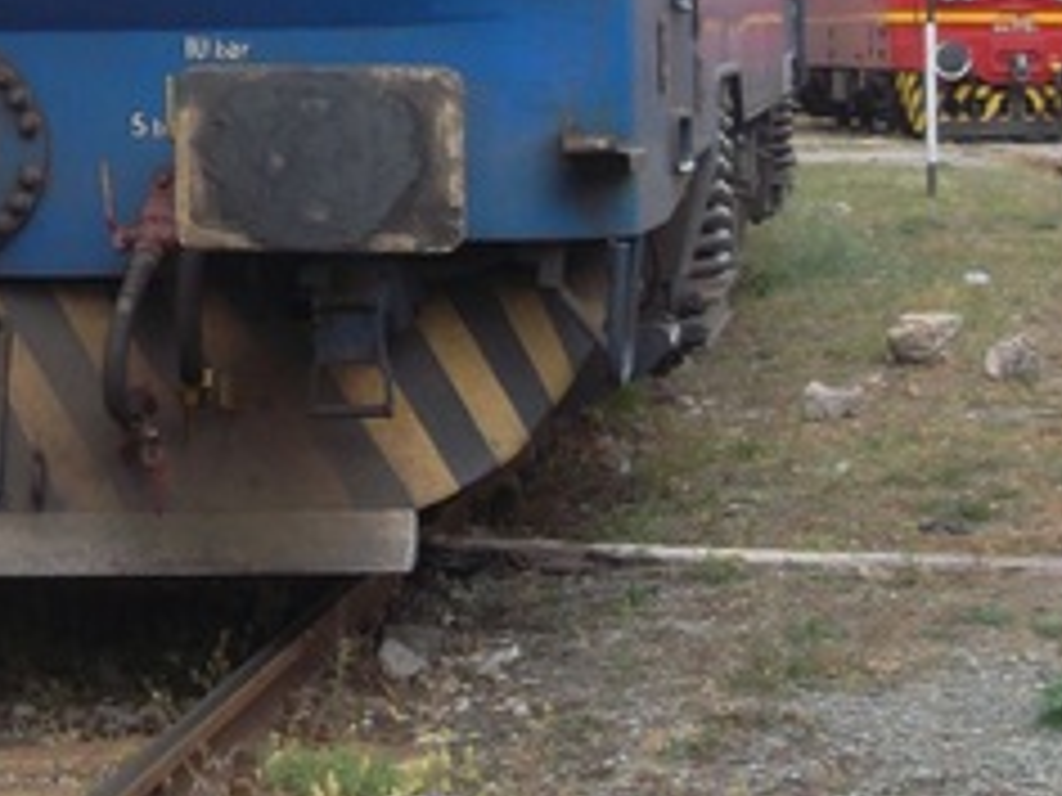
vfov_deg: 9.6
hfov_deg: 13.1
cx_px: 54
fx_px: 4571
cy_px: -513
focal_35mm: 149
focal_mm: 7.8
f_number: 4.5
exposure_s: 1/120
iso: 80
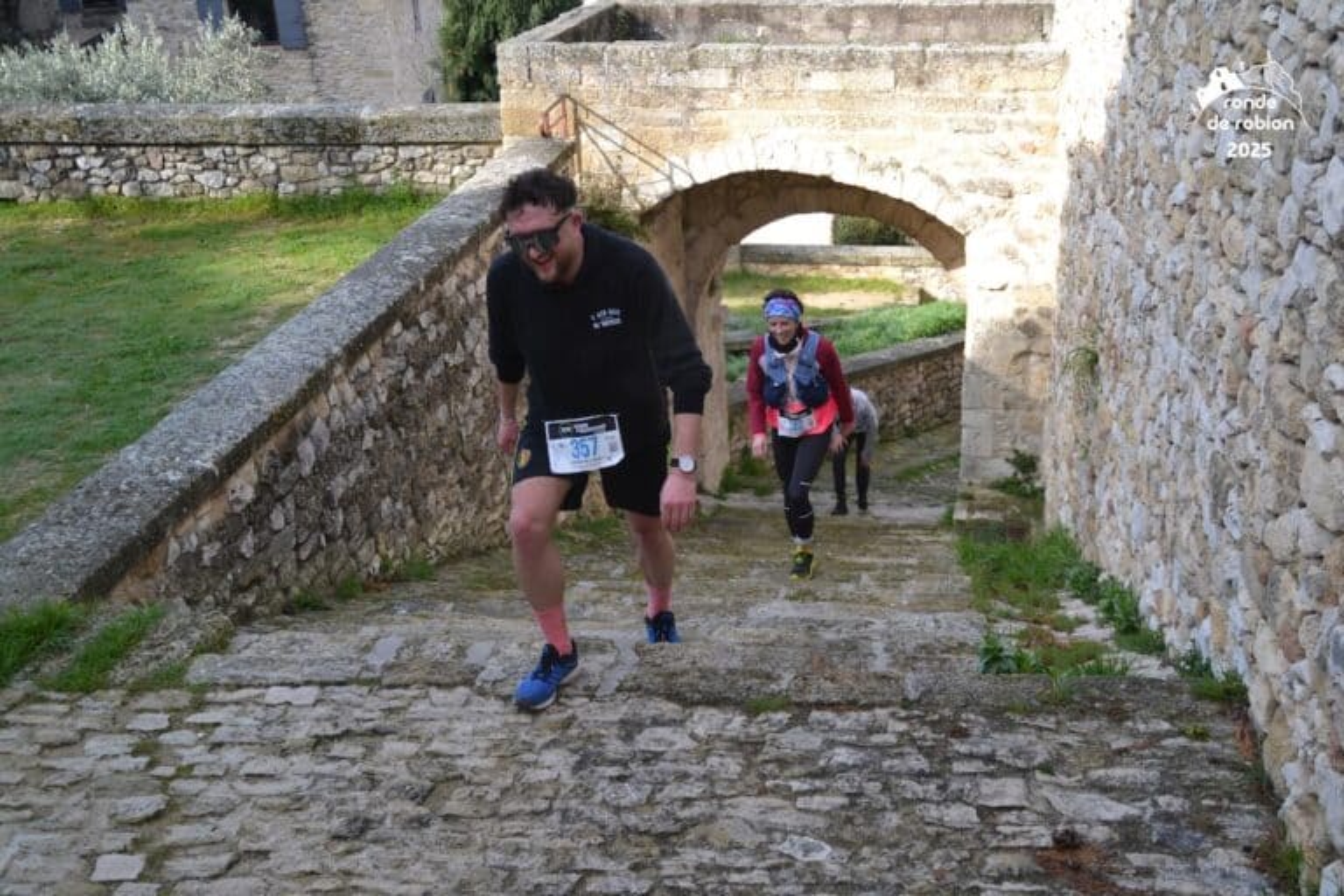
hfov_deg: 46.4
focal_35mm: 42
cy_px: 448
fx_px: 1568
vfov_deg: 31.9
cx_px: 672
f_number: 4.5
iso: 400
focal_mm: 28
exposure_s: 1/1000
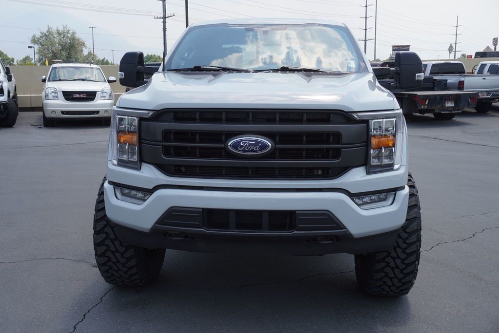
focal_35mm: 38
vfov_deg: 35.5
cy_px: 166
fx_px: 520
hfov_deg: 51.3
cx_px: 250
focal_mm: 25
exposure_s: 1/125
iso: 100
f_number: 10
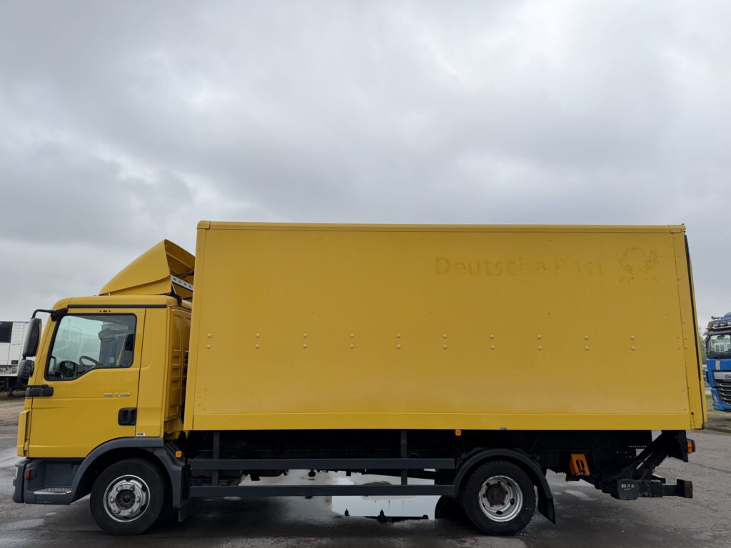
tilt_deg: +9.2
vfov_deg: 56.8
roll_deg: +0.6
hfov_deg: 71.6
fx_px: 507
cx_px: 366
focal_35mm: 24
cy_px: 274
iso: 100
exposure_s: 1/1230
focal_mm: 6.76
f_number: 1.78
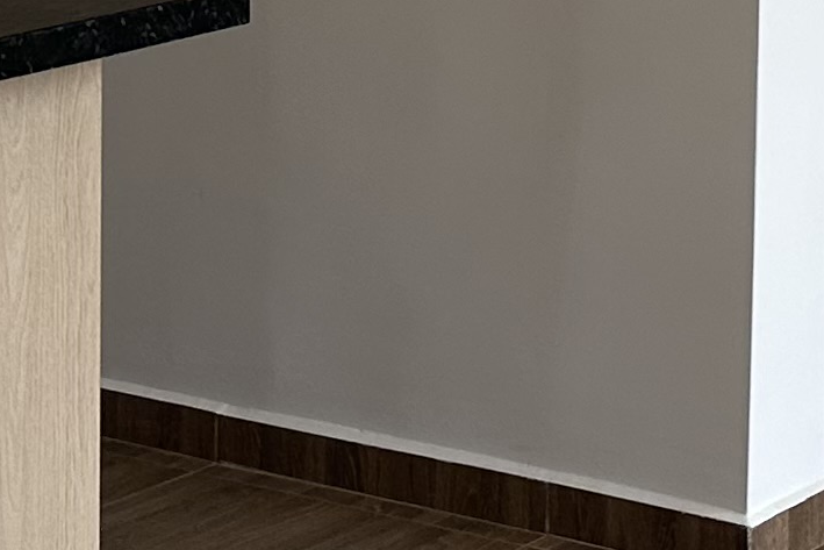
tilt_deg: -2.6
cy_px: -520
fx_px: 3251
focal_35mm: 142
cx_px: 1290
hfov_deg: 13.5
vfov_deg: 9.1
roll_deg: -0.8
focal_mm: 6.86
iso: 80
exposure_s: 1/450
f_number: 1.78
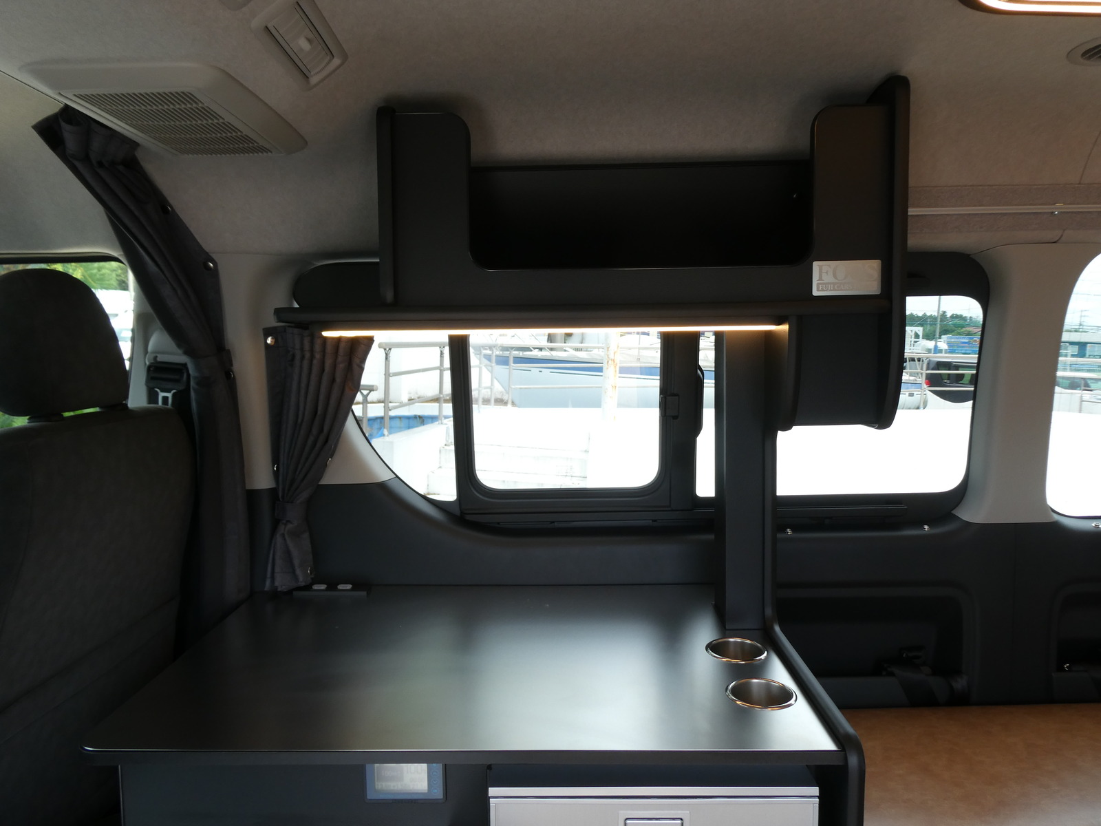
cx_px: 550
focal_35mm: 24
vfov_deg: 56.8
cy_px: 413
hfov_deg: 71.6
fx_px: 763
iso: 80
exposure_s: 1/100
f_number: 3.3
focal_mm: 4.3
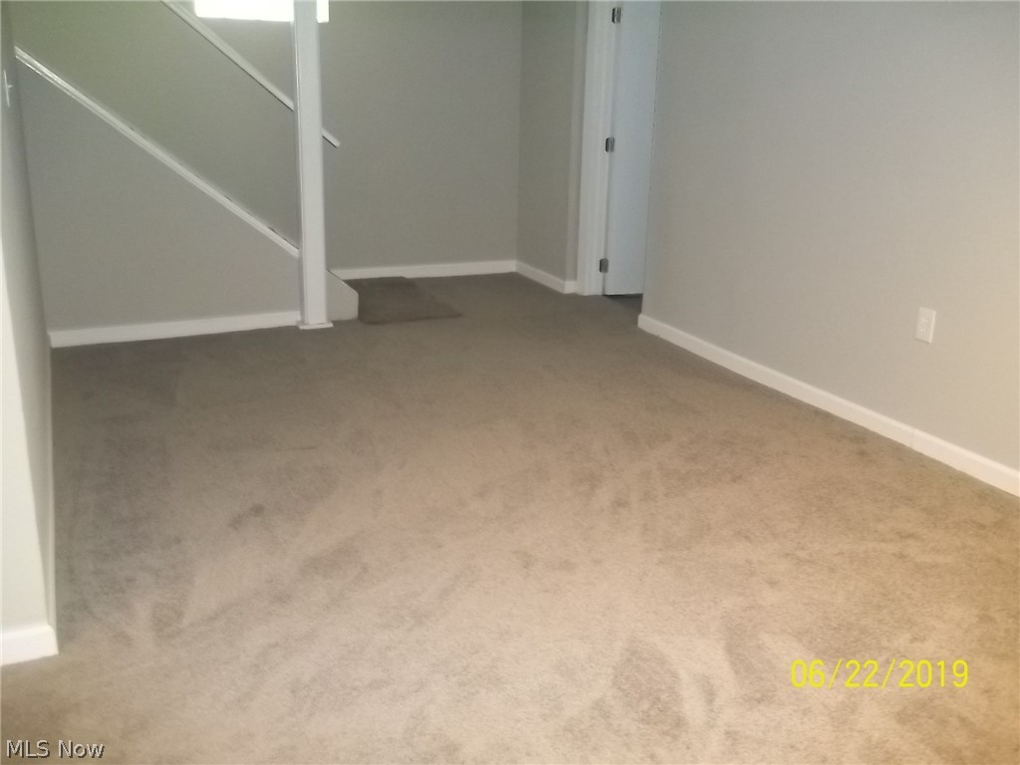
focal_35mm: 32
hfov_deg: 56.8
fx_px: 943
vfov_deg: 44.2
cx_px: 510
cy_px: 382
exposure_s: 1/30
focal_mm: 5.7
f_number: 2.9
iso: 400
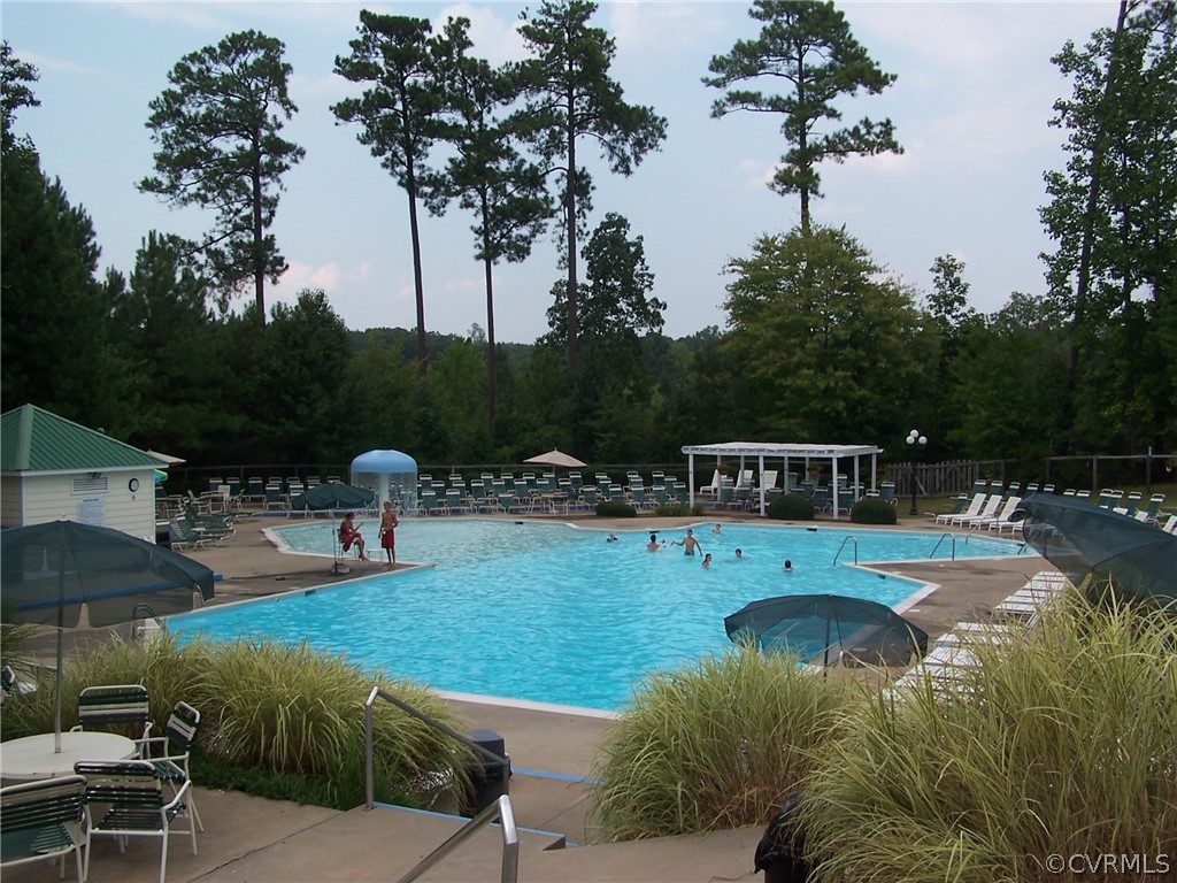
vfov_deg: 37.7
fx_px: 1292
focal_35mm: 38
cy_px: 442
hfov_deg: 49.0
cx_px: 588
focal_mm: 6.3
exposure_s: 1/500
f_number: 4
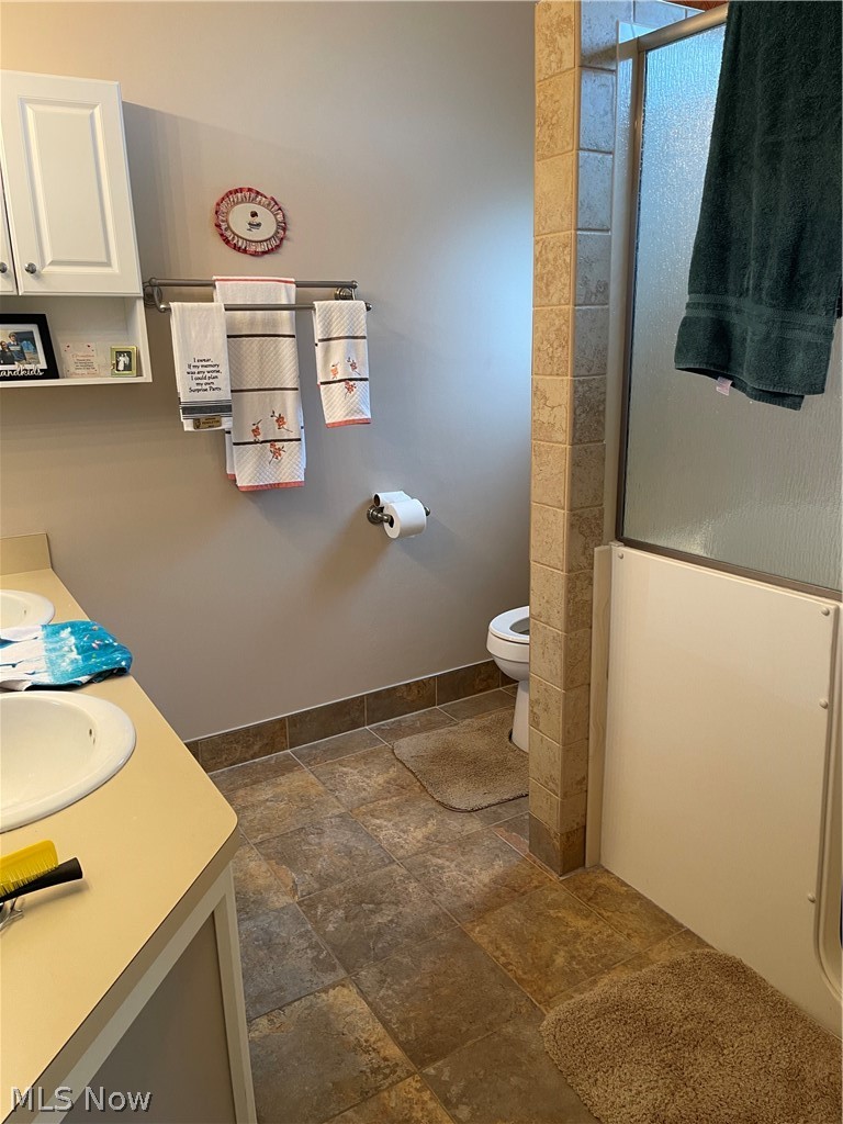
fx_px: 812
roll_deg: +2.4
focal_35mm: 25
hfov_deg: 54.9
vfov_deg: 69.4
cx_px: 422
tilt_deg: -14.7
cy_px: 562
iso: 100
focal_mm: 5.1
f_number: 1.6
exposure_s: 1/60
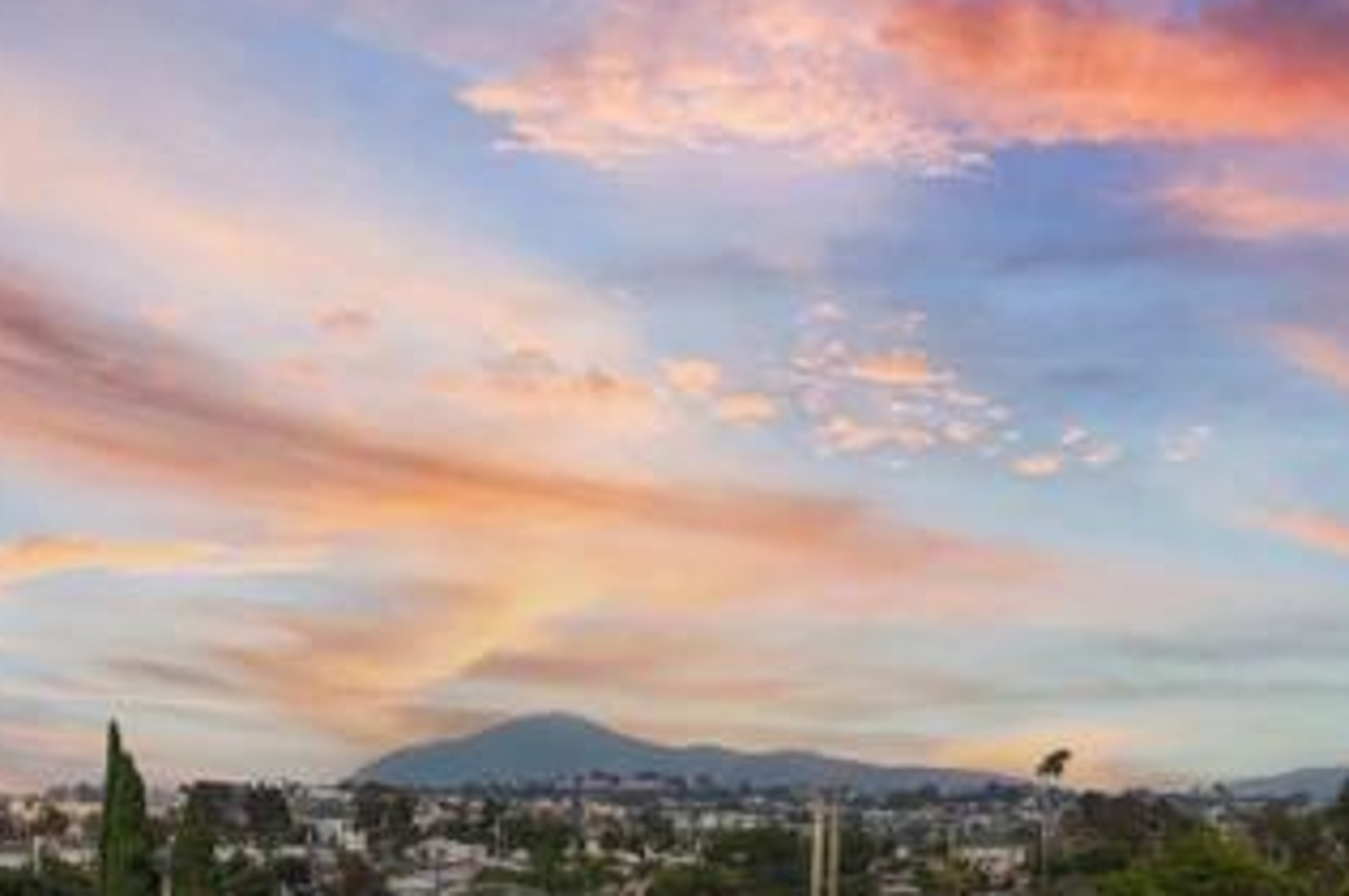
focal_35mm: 81
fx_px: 3032
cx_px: 312
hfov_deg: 24.8
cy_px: 1485
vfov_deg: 15.1
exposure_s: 1/120
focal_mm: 8.67
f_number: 1.8
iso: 120
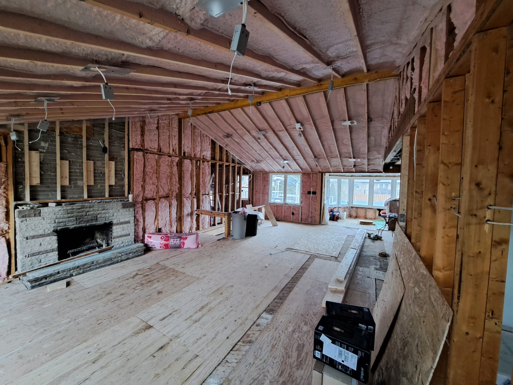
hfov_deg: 106.2
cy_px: 192
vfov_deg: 89.9
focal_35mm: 13
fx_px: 193
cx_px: 256
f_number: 2.2
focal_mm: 1.74
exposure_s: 1/24
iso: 200
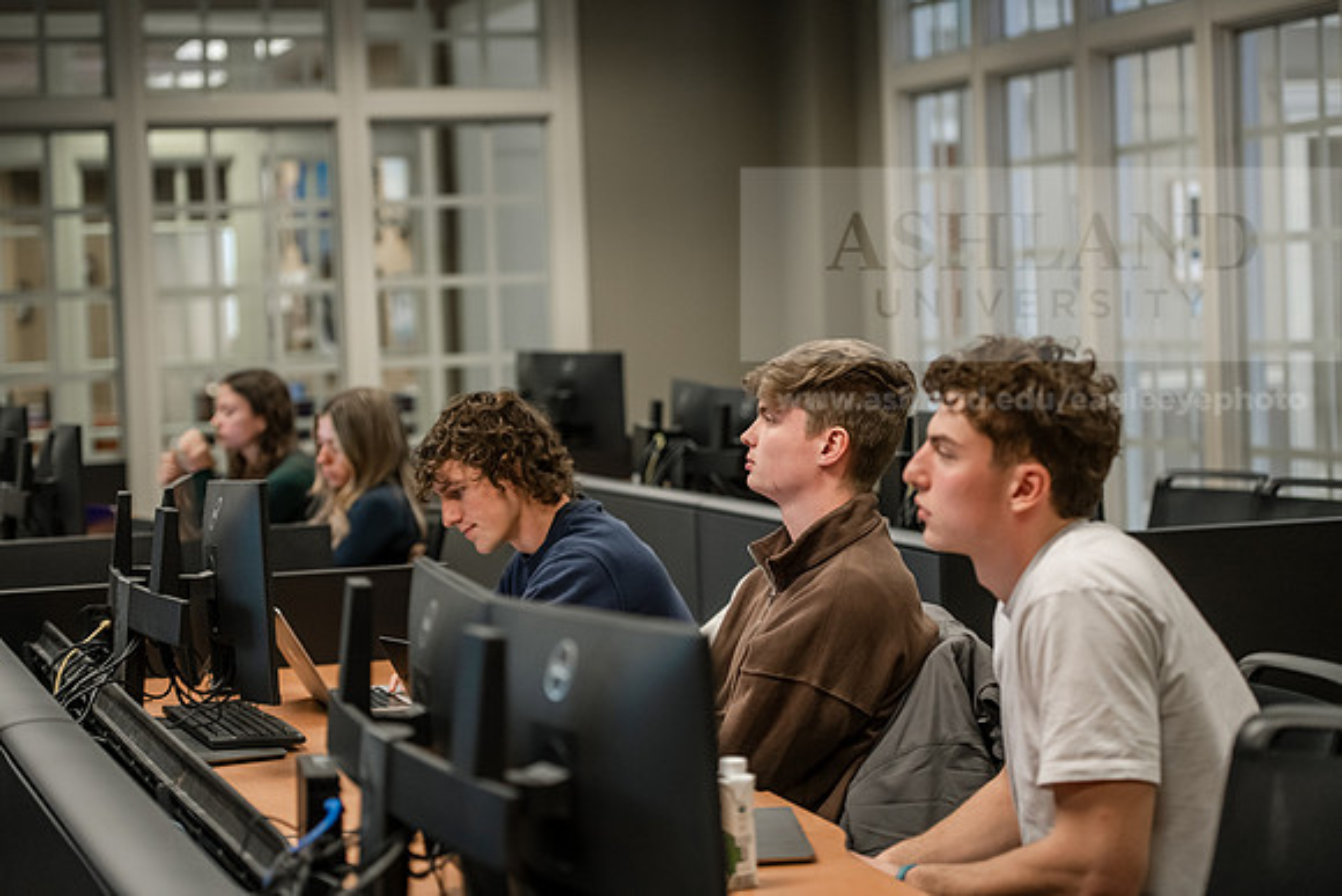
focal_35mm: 85
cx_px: 671
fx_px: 3169
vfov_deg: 16.1
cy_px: 448
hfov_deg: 23.9
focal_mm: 85
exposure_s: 1/200
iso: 1000
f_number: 2.8
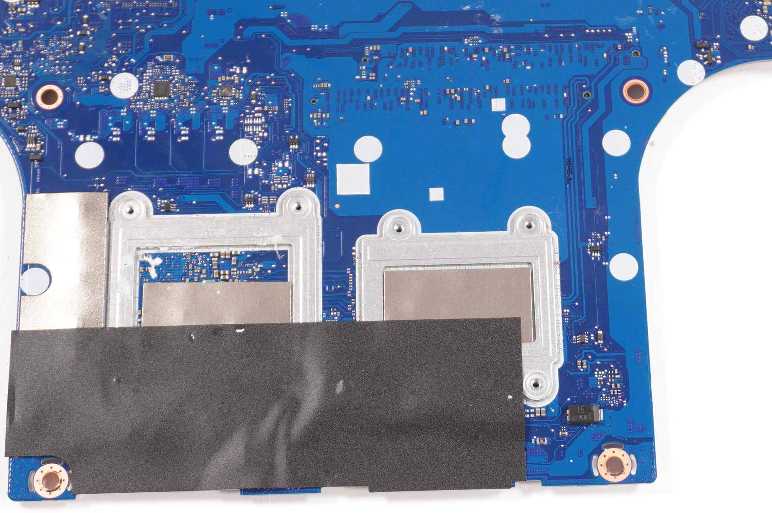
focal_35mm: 82
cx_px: 487
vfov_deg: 16.6
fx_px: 1754
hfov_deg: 24.7
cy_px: 185
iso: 1000
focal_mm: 31
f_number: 5.6
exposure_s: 1/250
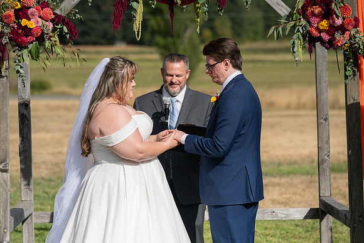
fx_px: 1517
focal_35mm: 150
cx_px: 182
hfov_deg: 13.7
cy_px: 122
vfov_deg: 9.2
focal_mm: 150
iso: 400
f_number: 4.5
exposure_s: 1/8000
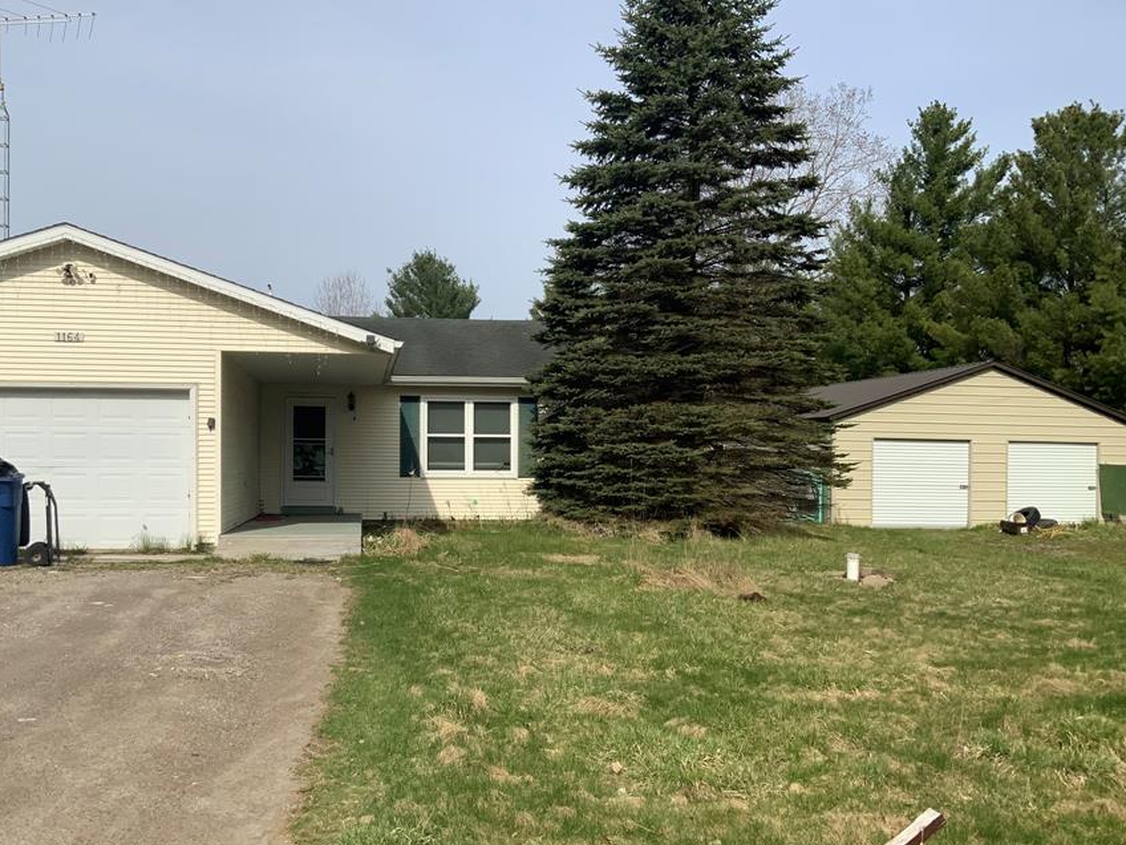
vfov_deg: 40.6
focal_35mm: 35
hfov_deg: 52.5
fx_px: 1138
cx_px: 501
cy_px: 468
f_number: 1.8
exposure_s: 1/2667
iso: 16
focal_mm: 3
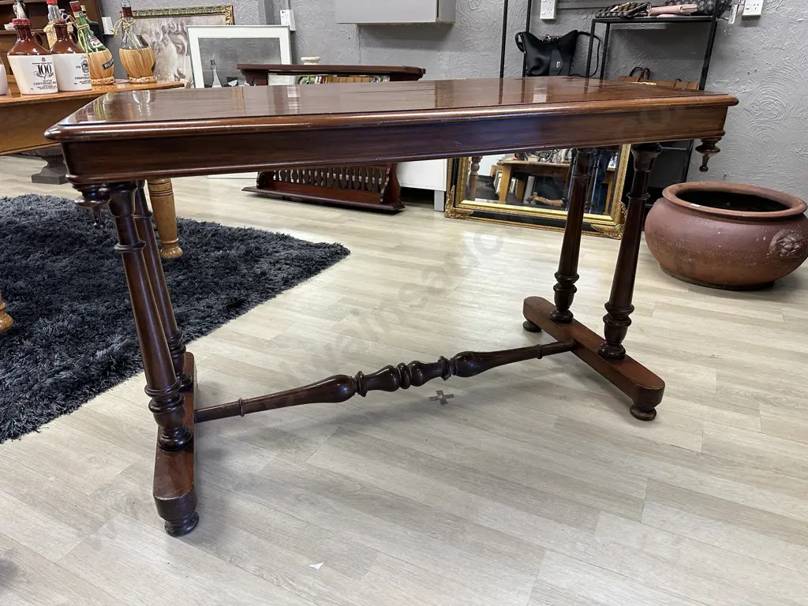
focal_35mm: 24
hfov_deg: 71.6
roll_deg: +1.0
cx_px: 404
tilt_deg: -24.7
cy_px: 303
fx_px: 560
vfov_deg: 56.8
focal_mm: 6.86
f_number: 1.78
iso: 200
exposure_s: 1/100
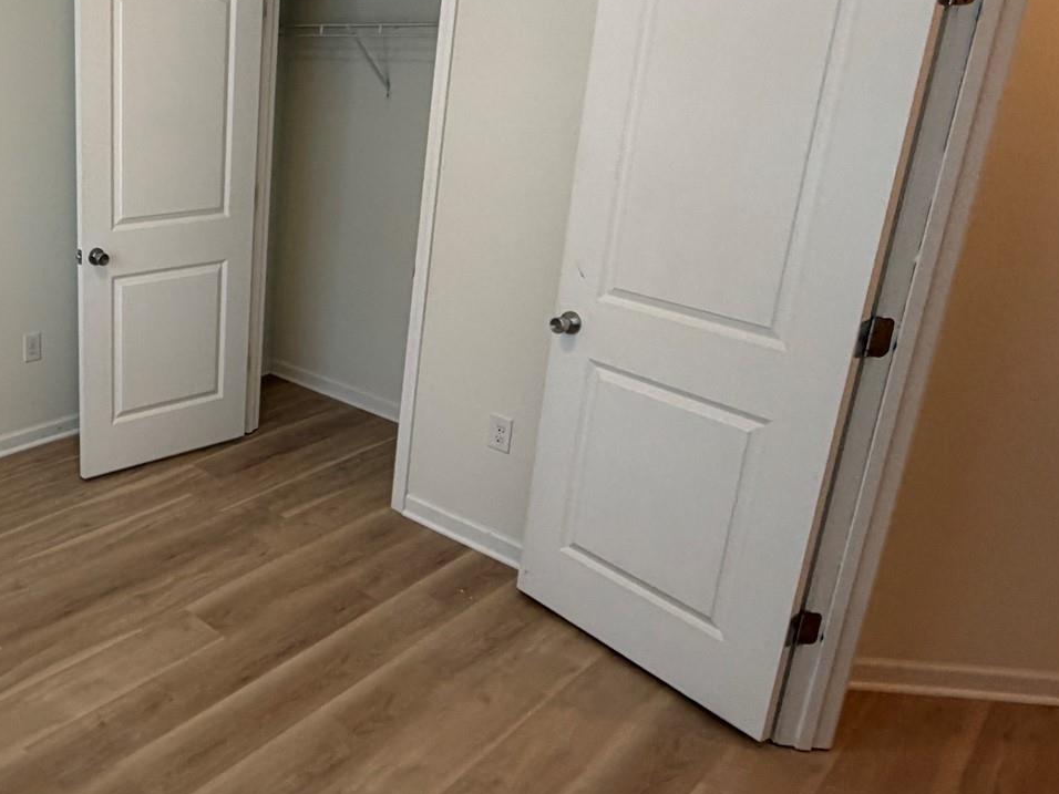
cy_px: 303
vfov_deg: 46.4
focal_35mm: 30
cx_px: 135
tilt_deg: -14.8
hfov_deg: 53.6
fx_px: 918
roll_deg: +0.0
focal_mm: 2.22
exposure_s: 1/120
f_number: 2.2
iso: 250
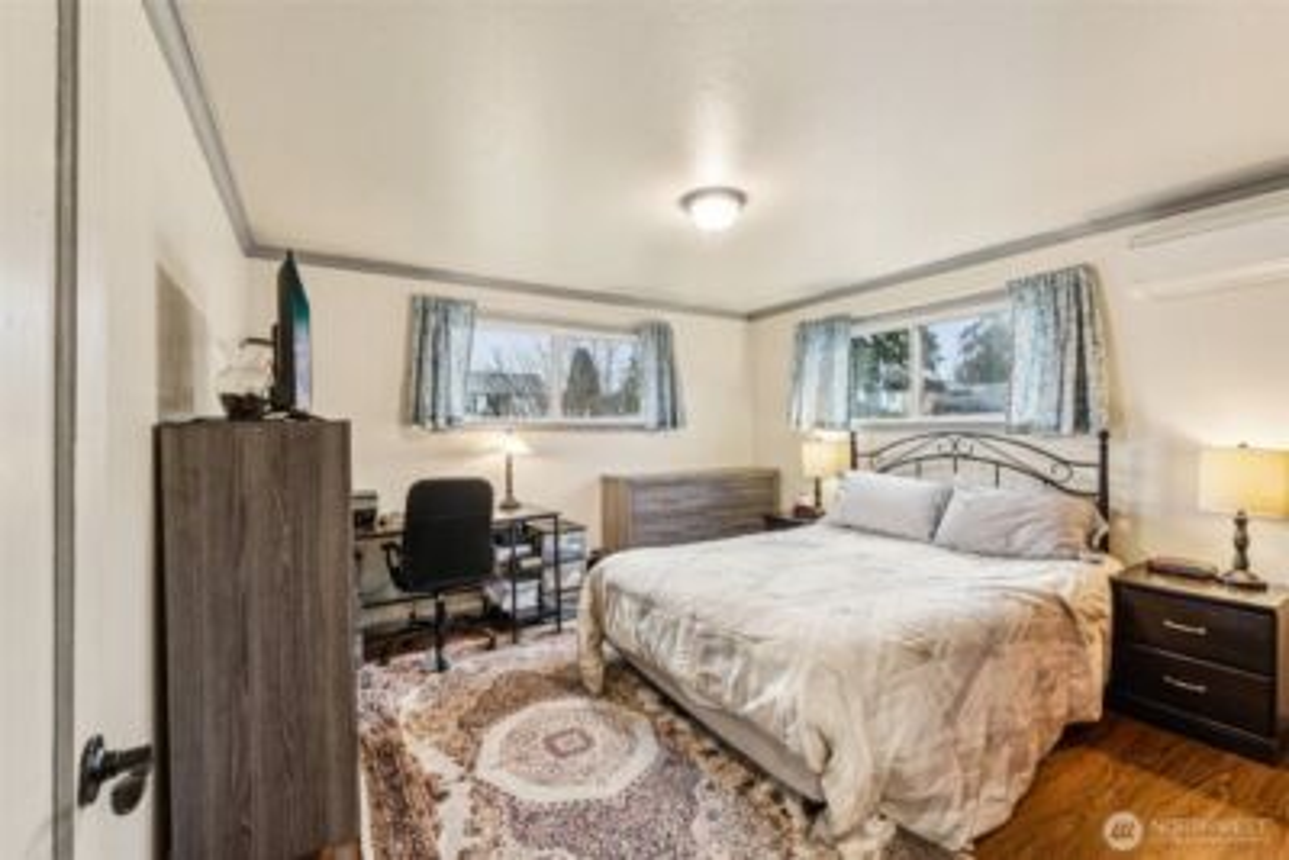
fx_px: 537
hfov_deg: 100.4
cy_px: 430
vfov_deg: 77.4
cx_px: 644
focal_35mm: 15
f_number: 9
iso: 250
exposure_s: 1/2.5
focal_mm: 10
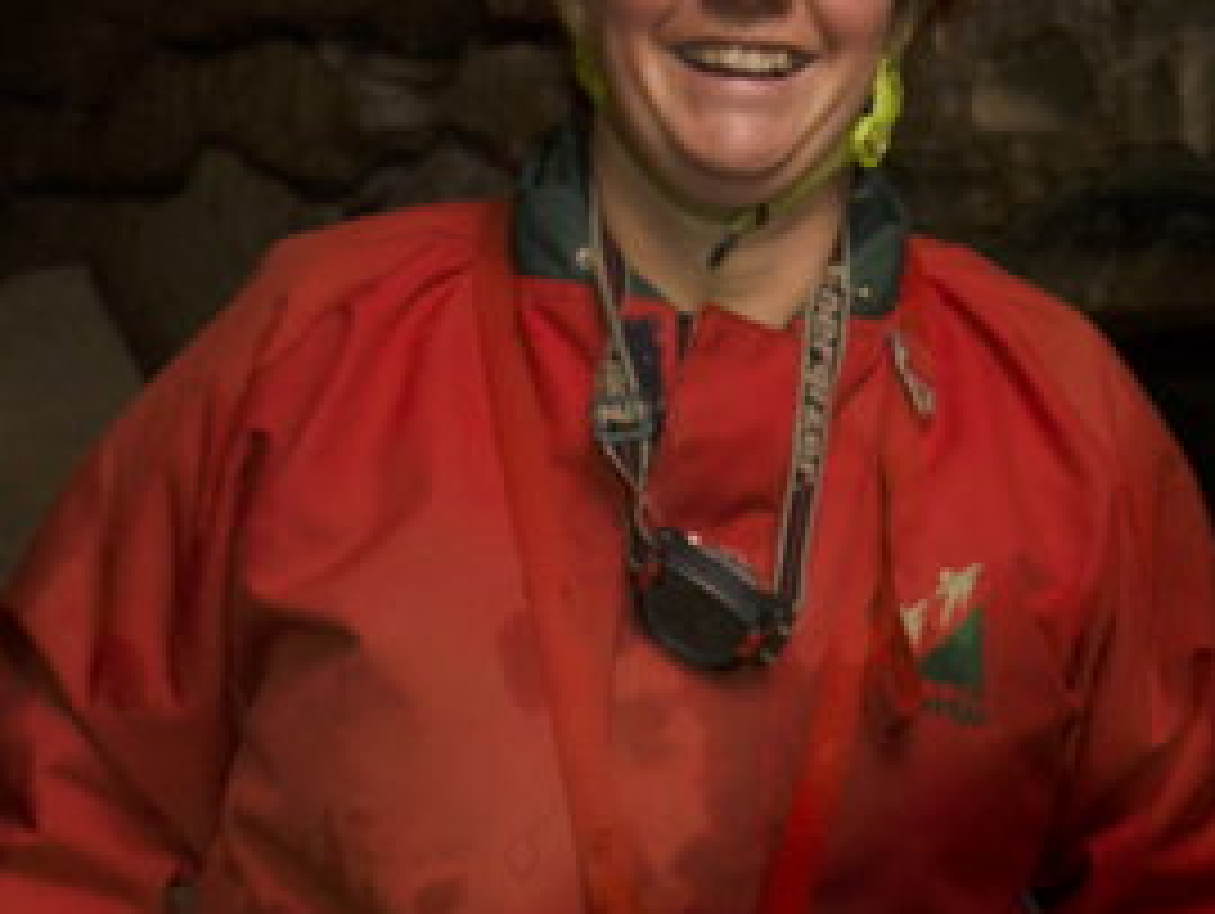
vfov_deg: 11.8
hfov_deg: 15.4
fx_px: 4391
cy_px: 185
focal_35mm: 125
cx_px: 1318
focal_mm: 26
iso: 1600
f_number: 5
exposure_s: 1/30
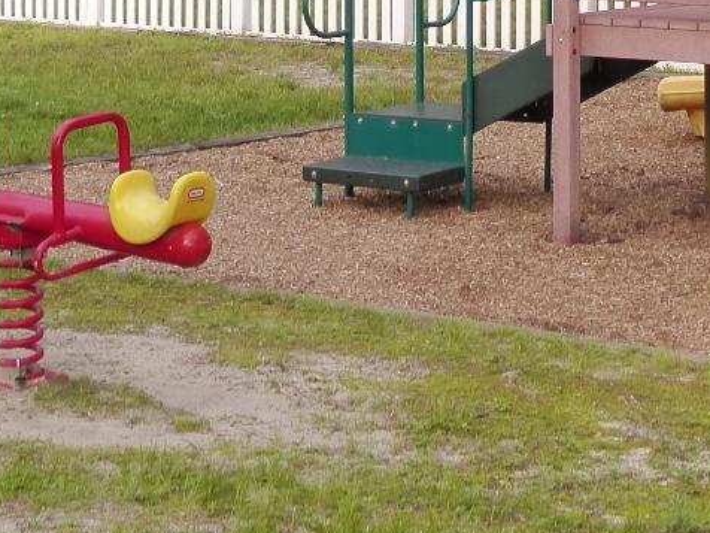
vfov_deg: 12.9
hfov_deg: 17.5
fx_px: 2297
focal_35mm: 112
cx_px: 444
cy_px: -110
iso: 200
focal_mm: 6.6
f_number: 2.8
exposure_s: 1/500
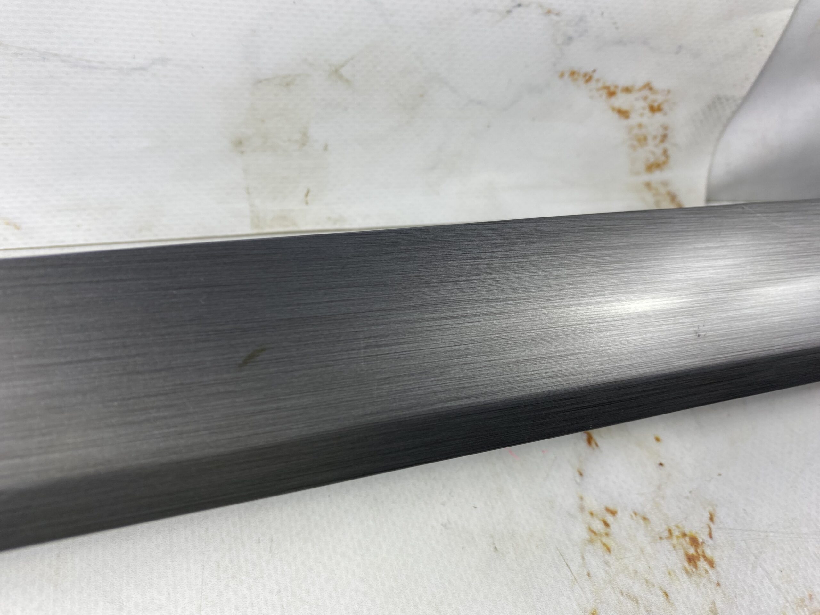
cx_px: 410
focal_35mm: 25
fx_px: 592
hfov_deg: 69.4
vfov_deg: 54.9
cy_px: 308
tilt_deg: -49.9
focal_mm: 4.25
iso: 32
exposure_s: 1/154
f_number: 1.8
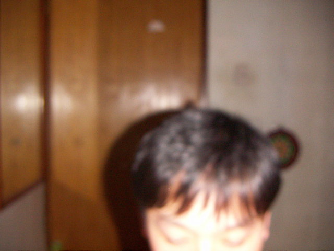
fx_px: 347
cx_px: 167
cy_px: 126
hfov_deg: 51.4
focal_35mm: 36
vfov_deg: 39.7
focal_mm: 4.7
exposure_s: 1/50
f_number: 2.8
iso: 200
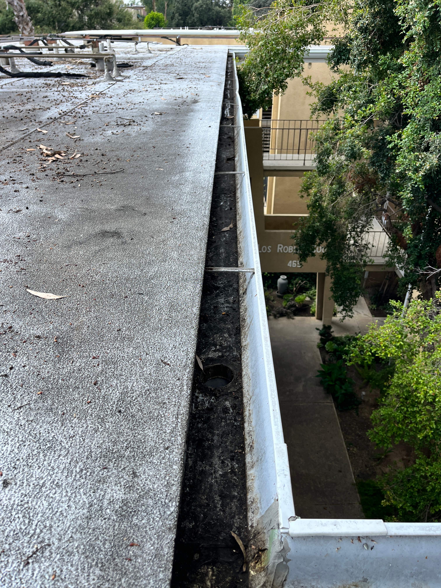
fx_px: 442
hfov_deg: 53.1
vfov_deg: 67.3
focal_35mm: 26
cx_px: 220
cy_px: 294
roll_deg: +1.3
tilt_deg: -31.8
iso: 50
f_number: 1.6
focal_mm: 5.1
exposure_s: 1/1075
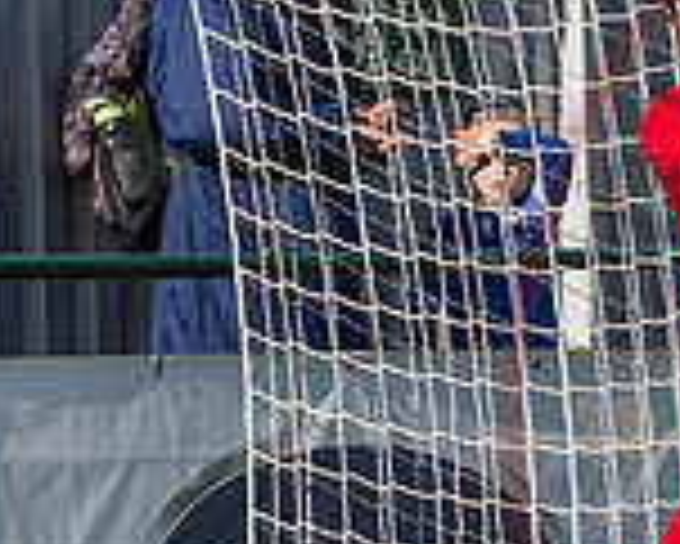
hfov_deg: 2.1
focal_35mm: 938
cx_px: 1434
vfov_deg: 1.7
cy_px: 895
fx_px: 18890
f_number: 4
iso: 200
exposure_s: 1/3200
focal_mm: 93
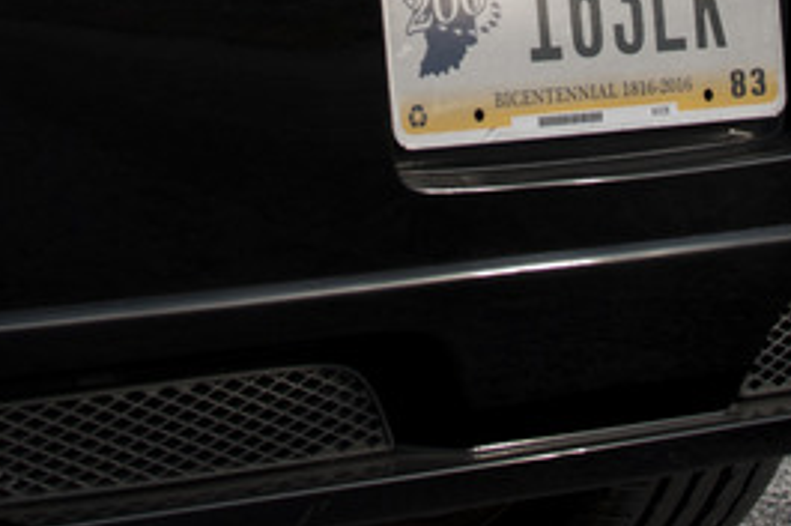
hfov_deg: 10.2
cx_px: 382
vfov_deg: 6.6
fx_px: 4453
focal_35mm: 203
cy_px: -314
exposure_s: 1/100
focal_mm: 35
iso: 100
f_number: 5
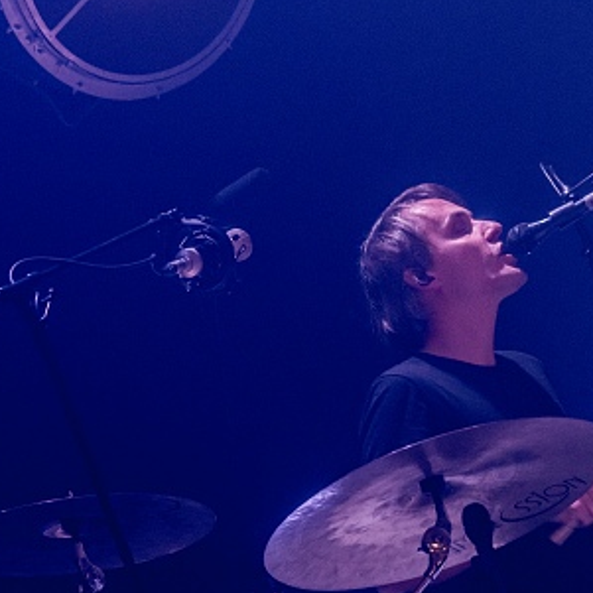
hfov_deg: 5.9
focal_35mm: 295
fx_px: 5717
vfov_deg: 5.9
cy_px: 267
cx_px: 459
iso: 4000
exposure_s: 1/80
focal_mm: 145
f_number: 5.6
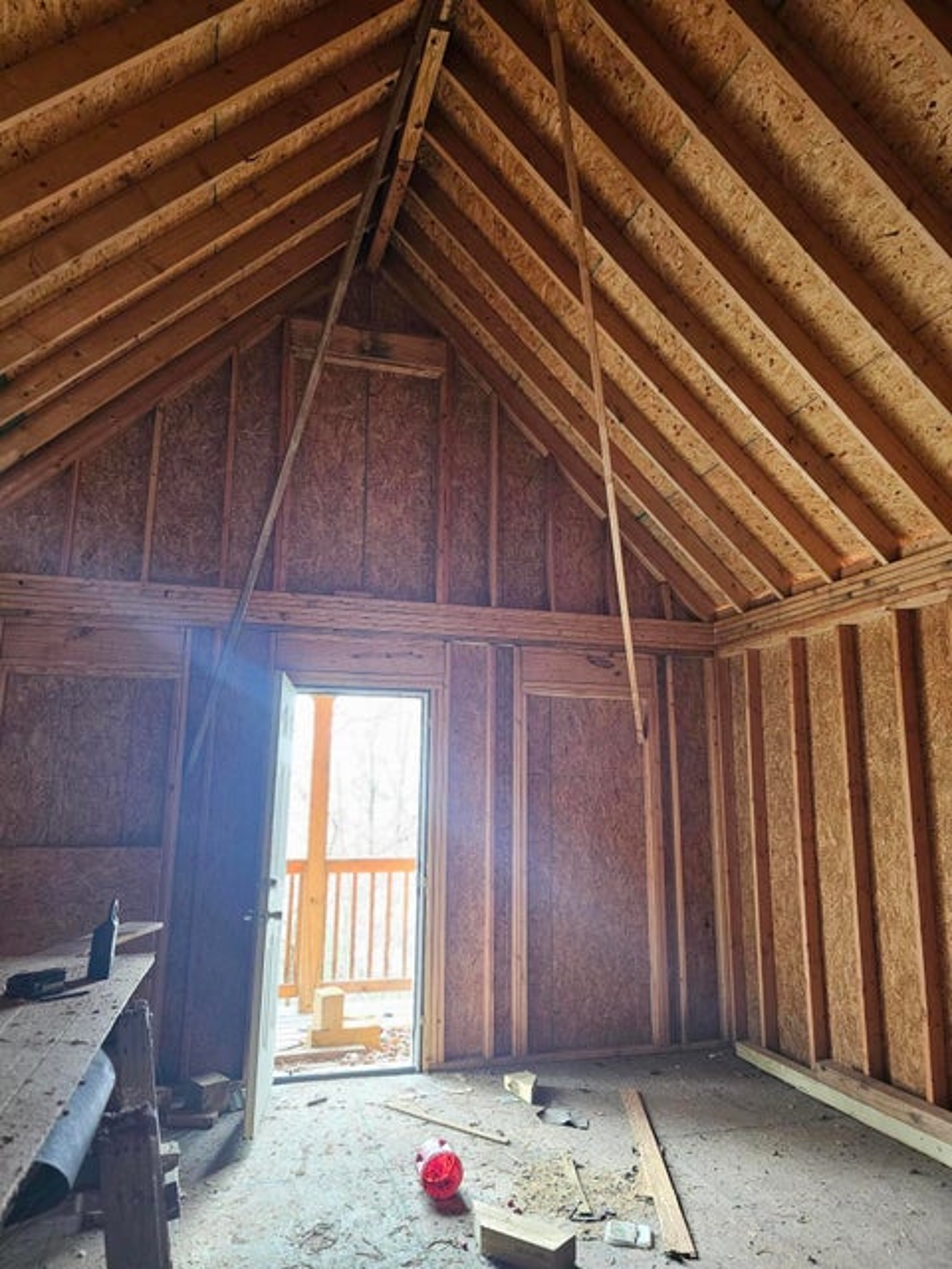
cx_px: 476
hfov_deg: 58.9
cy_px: 634
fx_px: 843
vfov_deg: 73.9
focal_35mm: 23
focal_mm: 6.3
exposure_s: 1/120
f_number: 1.7
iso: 640
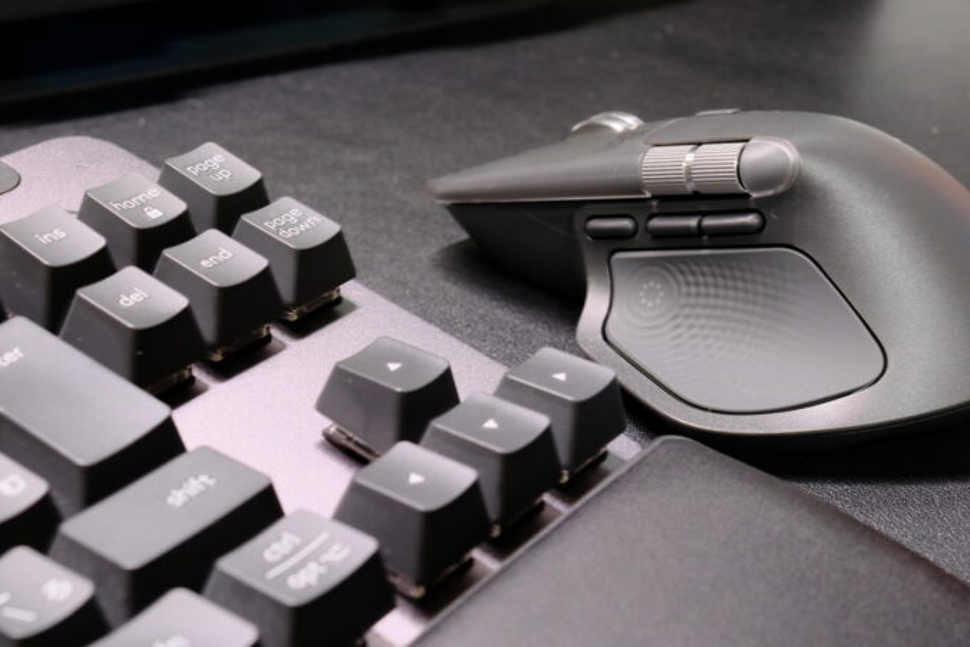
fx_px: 1428
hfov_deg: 37.2
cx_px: 342
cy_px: 391
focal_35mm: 53
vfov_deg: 25.5
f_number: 5.6
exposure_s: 1/7.5
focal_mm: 23
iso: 800
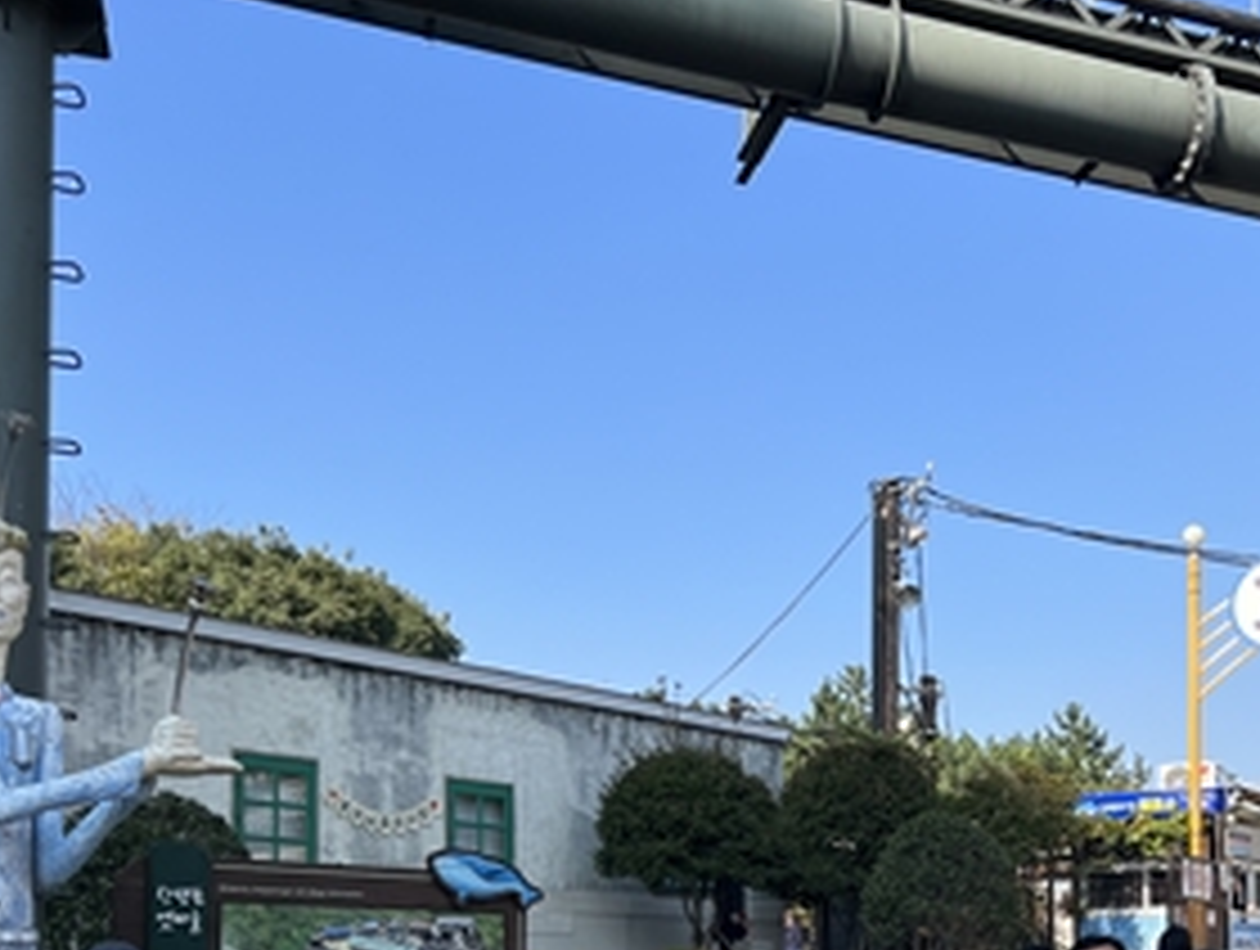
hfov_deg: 36.6
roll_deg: +0.3
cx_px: 940
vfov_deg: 27.3
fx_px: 1860
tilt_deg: +2.1
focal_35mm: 51
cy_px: 912
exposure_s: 1/2841
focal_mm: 5.7
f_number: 1.5
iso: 50
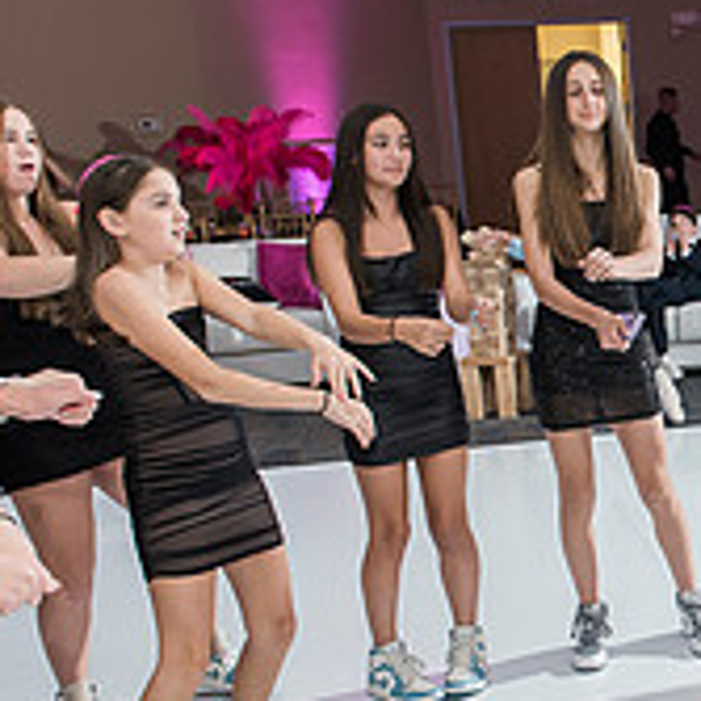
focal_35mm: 71
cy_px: 447
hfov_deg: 21.9
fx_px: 1627
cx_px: 907
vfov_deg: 24.2
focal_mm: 24
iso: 1000
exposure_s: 1/100
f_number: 3.5
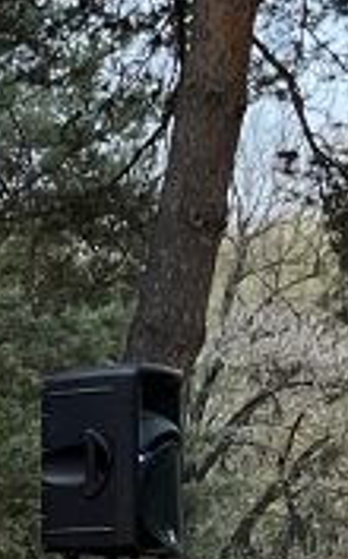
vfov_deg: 13.1
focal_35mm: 156
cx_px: -997
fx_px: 2377
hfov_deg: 6.7
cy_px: 671
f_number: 1.6
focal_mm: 4.2
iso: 200
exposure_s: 1/50
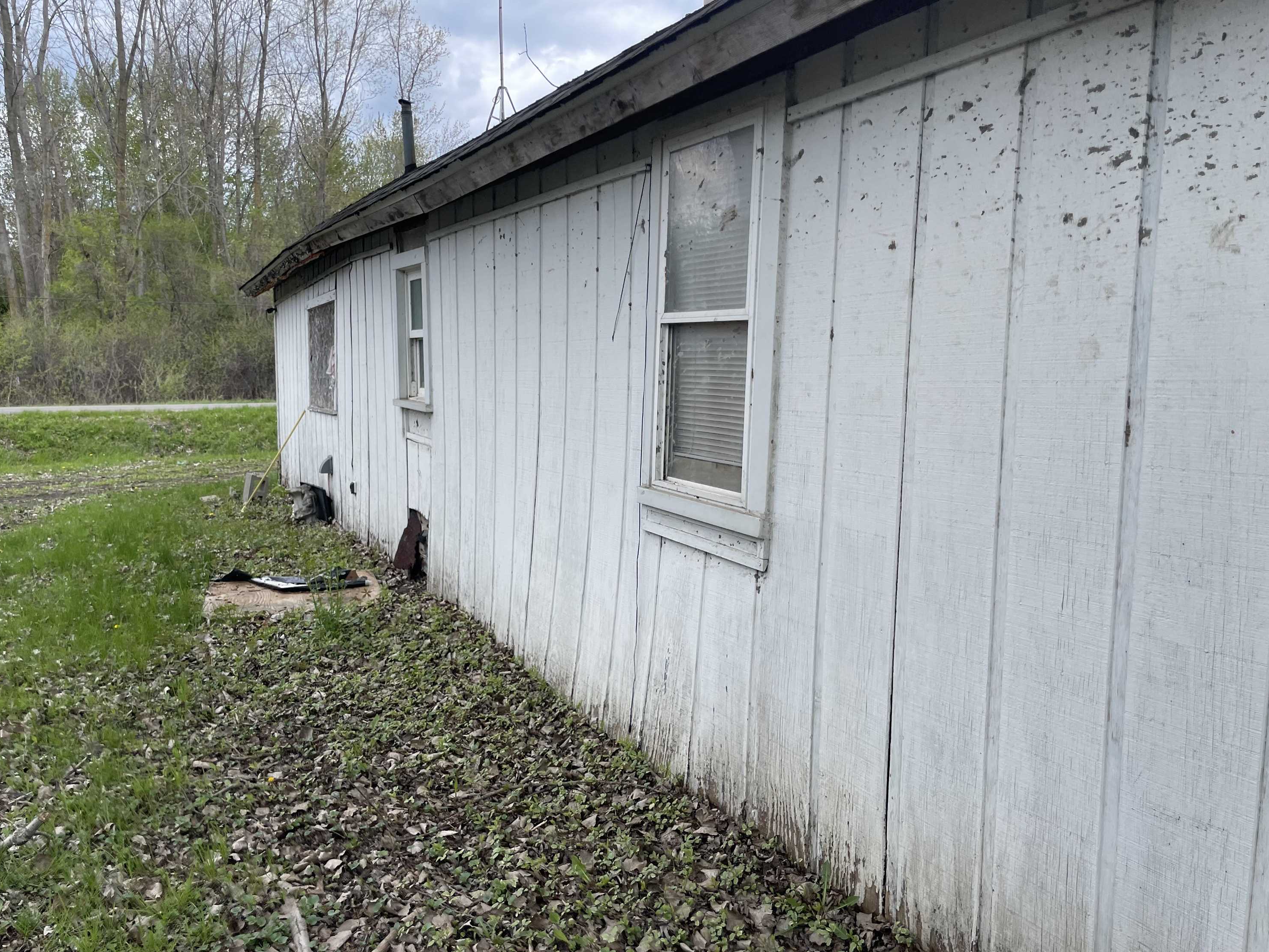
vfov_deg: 51.4
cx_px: 621
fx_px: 990
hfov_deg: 65.3
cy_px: 459
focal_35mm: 27
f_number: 1.6
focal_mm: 4.2
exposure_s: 1/1182
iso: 32
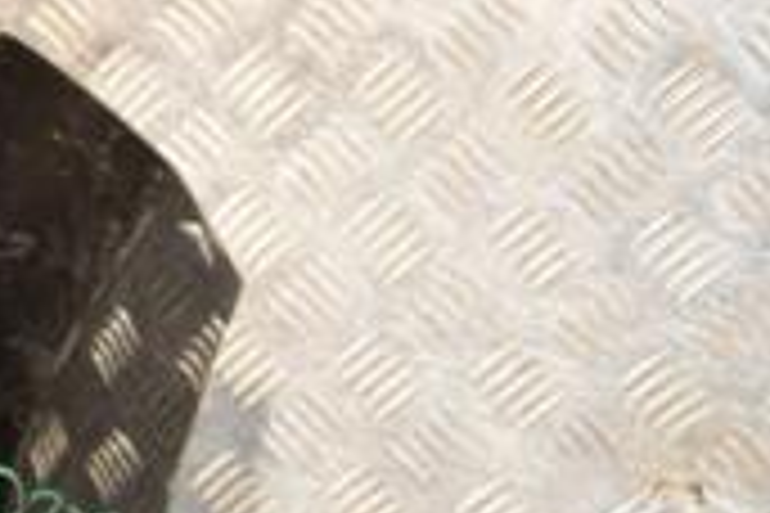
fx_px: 2818
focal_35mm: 132
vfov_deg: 10.3
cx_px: -576
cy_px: 608
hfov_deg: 14.0
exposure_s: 1/100
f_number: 5
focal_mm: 25
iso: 800
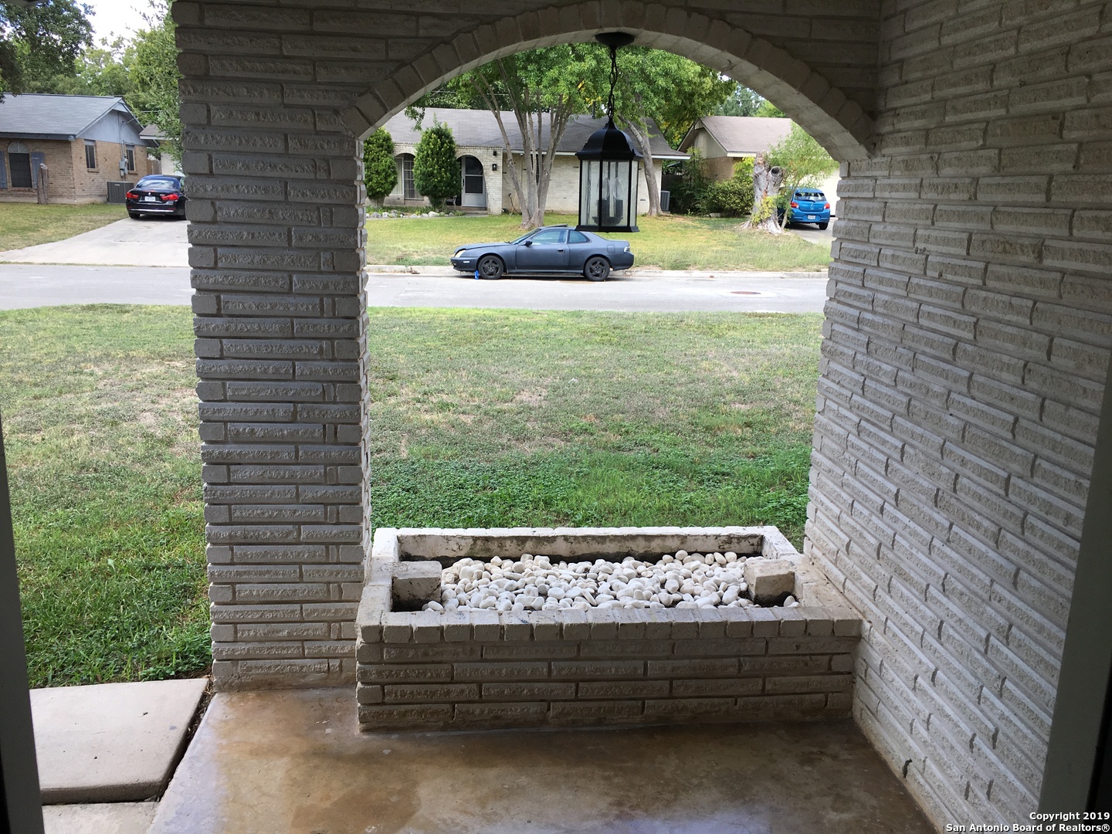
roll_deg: -1.3
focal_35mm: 29
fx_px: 932
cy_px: 417
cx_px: 556
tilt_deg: -11.1
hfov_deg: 61.7
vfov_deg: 48.2
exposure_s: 1/330
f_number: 2.2
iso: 25
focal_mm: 4.15
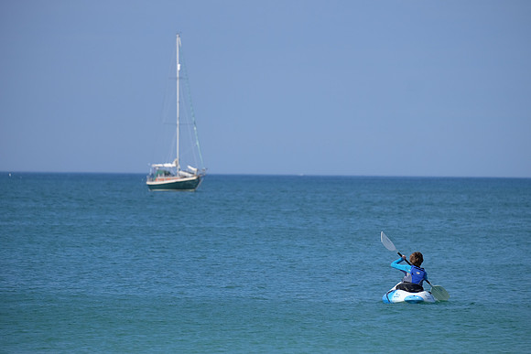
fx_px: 4426
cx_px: 266
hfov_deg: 6.9
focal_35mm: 300
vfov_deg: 4.6
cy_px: 177
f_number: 5.6
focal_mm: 200
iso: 200
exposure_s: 1/1000
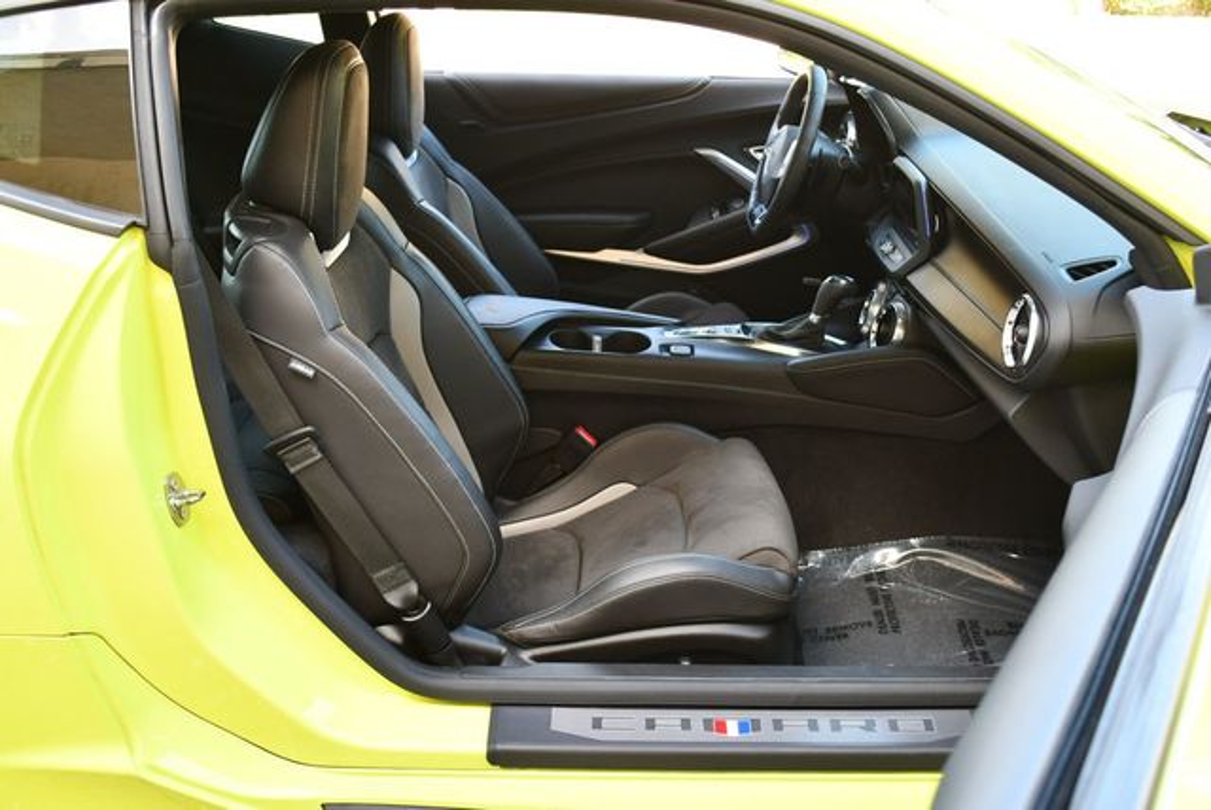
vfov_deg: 36.9
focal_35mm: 36
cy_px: 405
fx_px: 1212
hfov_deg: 53.1
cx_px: 606
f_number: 3.5
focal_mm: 18
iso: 720
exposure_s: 1/250
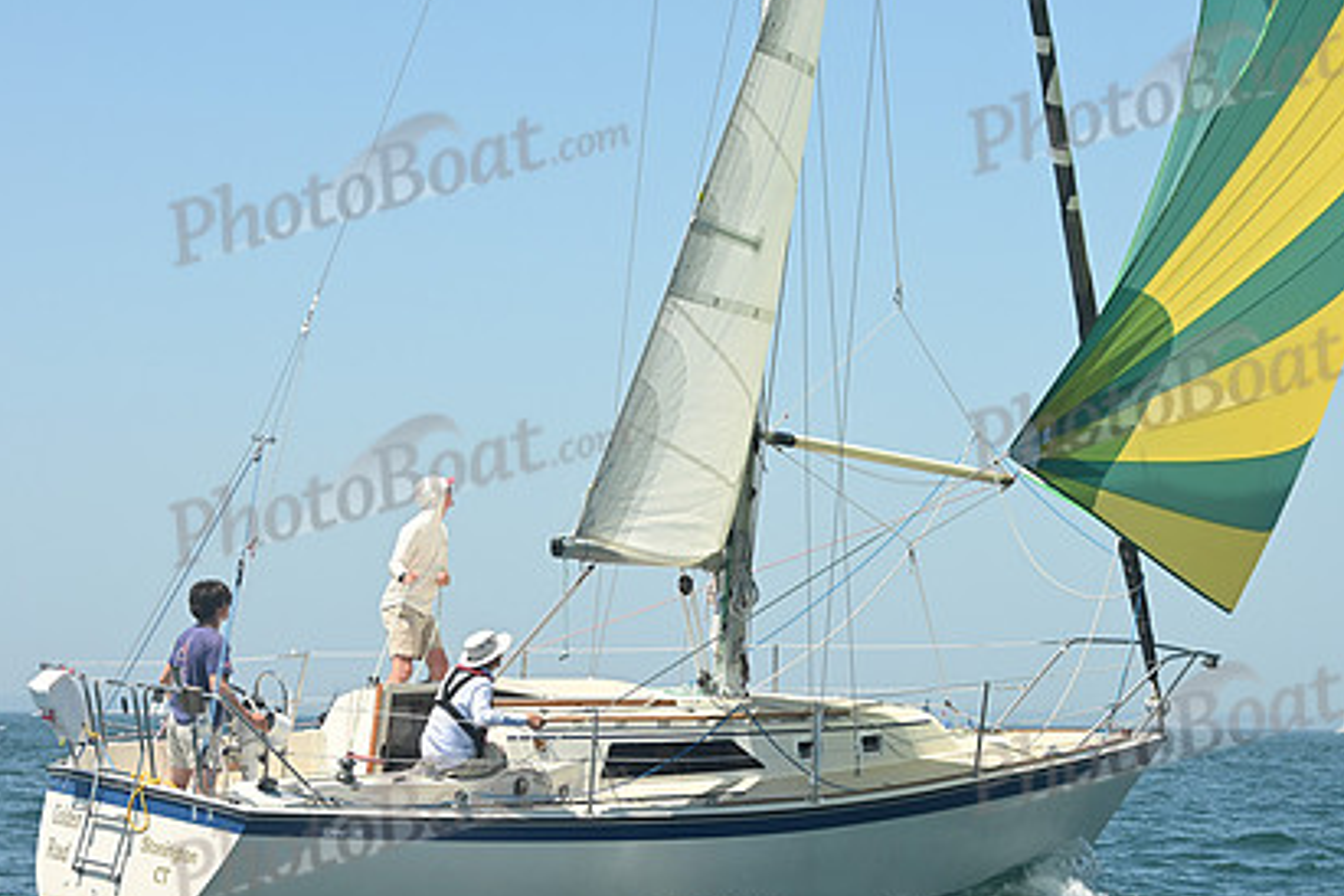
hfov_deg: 15.3
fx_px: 5002
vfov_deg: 10.2
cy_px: 607
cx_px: 801
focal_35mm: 134
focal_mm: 95
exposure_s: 1/1000
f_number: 8
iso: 320
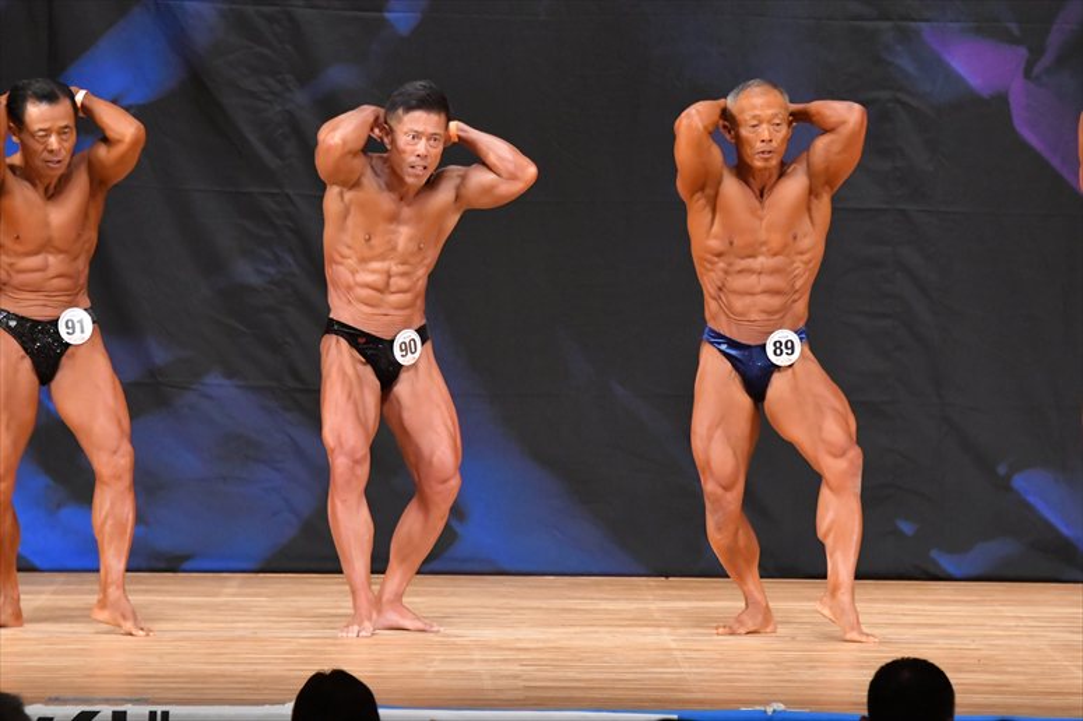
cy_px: 360
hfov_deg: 7.2
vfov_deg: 4.8
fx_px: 8570
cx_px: 542
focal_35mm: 285
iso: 7200
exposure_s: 1/400
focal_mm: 190
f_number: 5.6
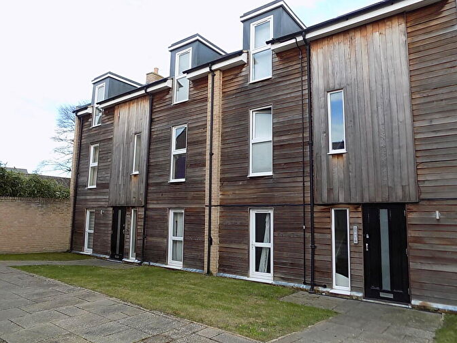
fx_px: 317
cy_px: 174
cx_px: 238
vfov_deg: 56.8
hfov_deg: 71.6
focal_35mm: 24
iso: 80
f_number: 3.1
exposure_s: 1/160
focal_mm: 4
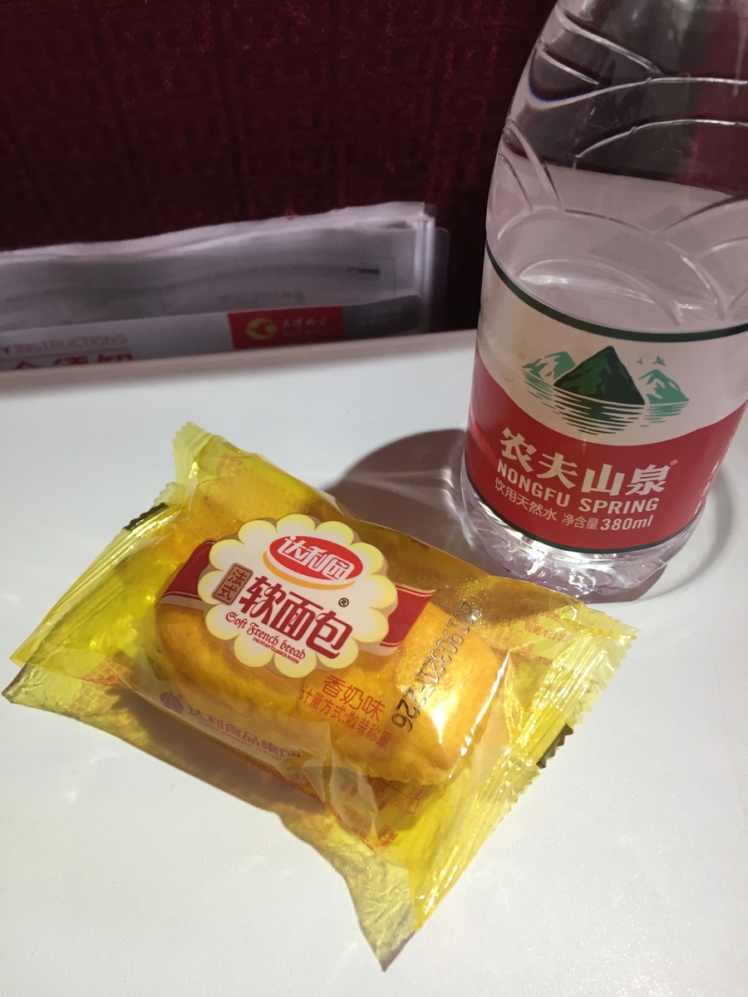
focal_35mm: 29
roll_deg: -0.9
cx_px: 374
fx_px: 836
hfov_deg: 48.2
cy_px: 498
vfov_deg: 61.7
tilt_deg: -43.1
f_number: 2.2
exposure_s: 1/33
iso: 100
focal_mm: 4.15
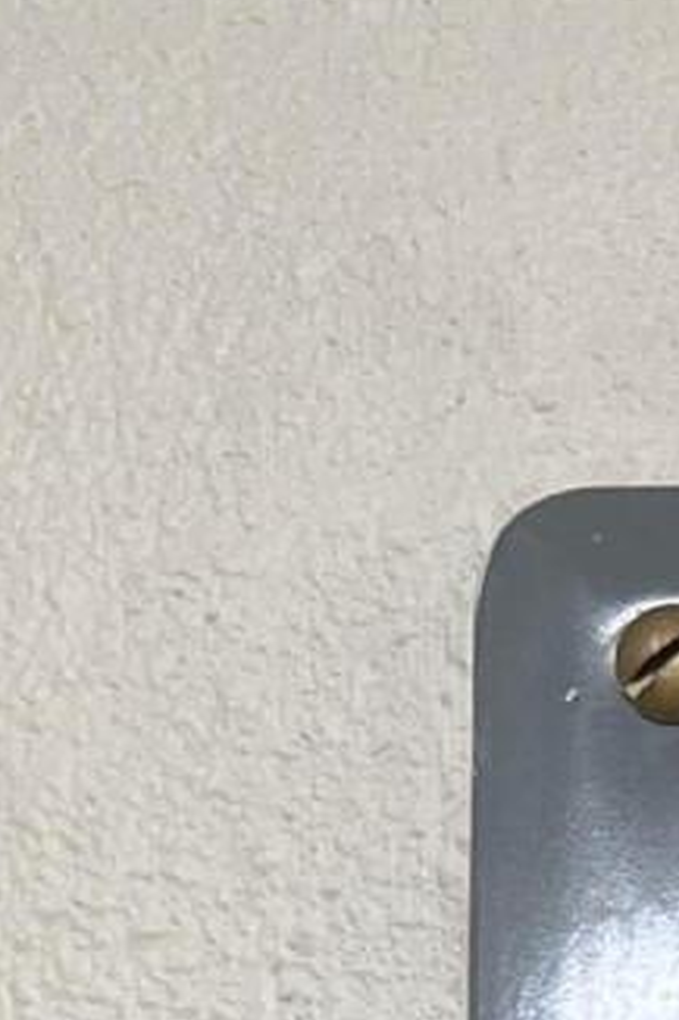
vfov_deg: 10.0
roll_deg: +0.1
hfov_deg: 7.4
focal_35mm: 166
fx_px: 4701
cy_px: 2853
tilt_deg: +1.9
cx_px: 1937
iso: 50
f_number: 1.5
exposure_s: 1/120
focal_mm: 5.7
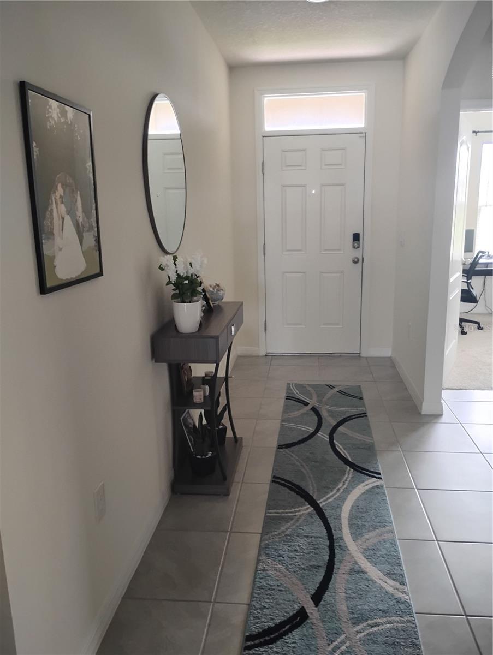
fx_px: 531
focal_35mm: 28
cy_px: 328
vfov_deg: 63.4
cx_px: 246
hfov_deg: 49.8
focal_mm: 4.26
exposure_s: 1/60
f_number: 1.8
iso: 1109
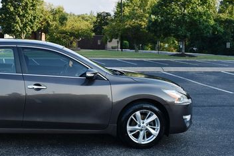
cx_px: 37
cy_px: 59
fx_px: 390
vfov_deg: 22.6
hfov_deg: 32.2
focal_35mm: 60
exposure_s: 1/250
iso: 200
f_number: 6.3
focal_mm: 22
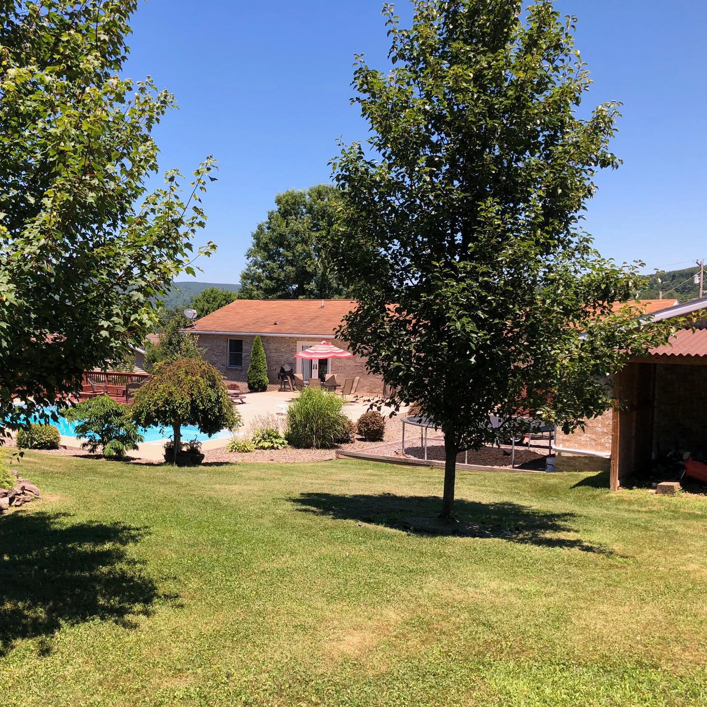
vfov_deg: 48.4
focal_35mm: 34
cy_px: 362
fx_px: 786
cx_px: 269
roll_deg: -1.1
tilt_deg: -3.3
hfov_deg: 48.0
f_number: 1.8
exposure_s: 1/2088
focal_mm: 3.99
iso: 20
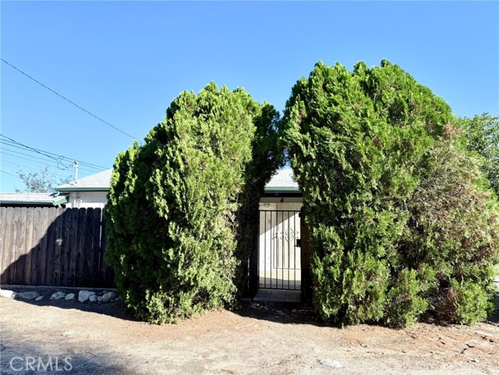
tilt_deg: +6.9
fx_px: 346
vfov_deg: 56.8
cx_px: 250
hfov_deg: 71.6
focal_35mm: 24
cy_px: 188
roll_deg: -0.5
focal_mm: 6.76
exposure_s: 1/2110
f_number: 1.78
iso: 80
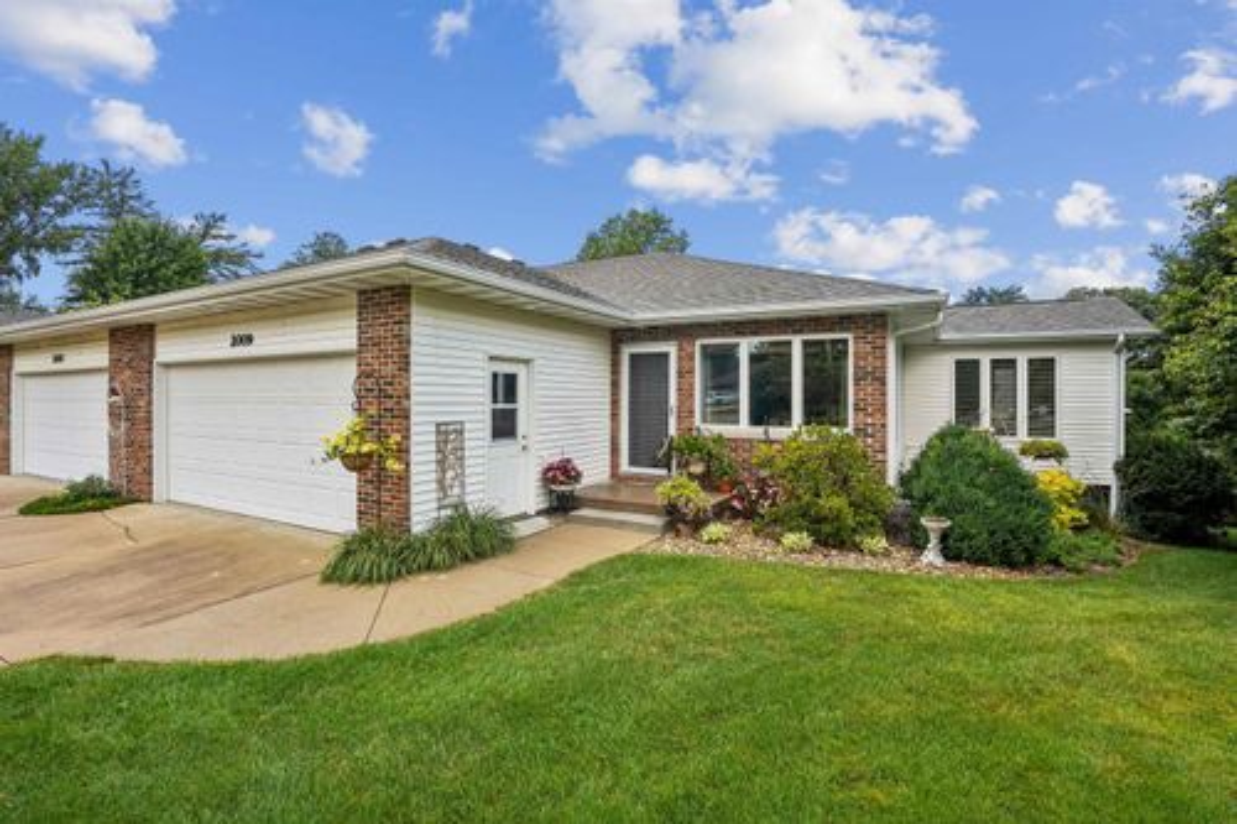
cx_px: 618
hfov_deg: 96.8
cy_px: 412
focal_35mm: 16
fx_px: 550
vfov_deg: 73.7
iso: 400
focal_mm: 16
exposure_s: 1/400
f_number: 9
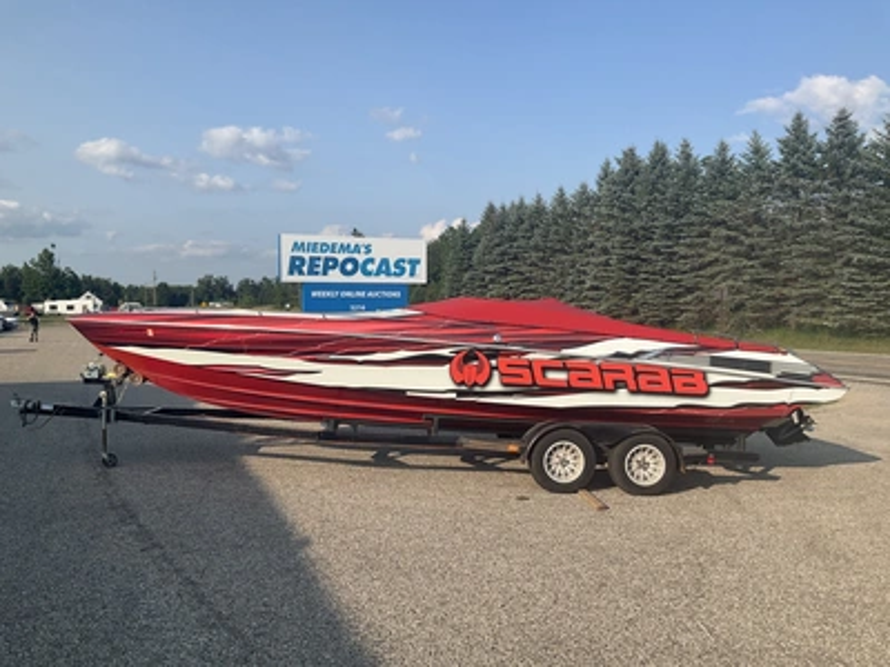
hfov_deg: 61.7
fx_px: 746
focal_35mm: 29
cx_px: 445
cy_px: 334
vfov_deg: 48.2
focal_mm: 3
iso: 25
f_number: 1.8
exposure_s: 1/1675
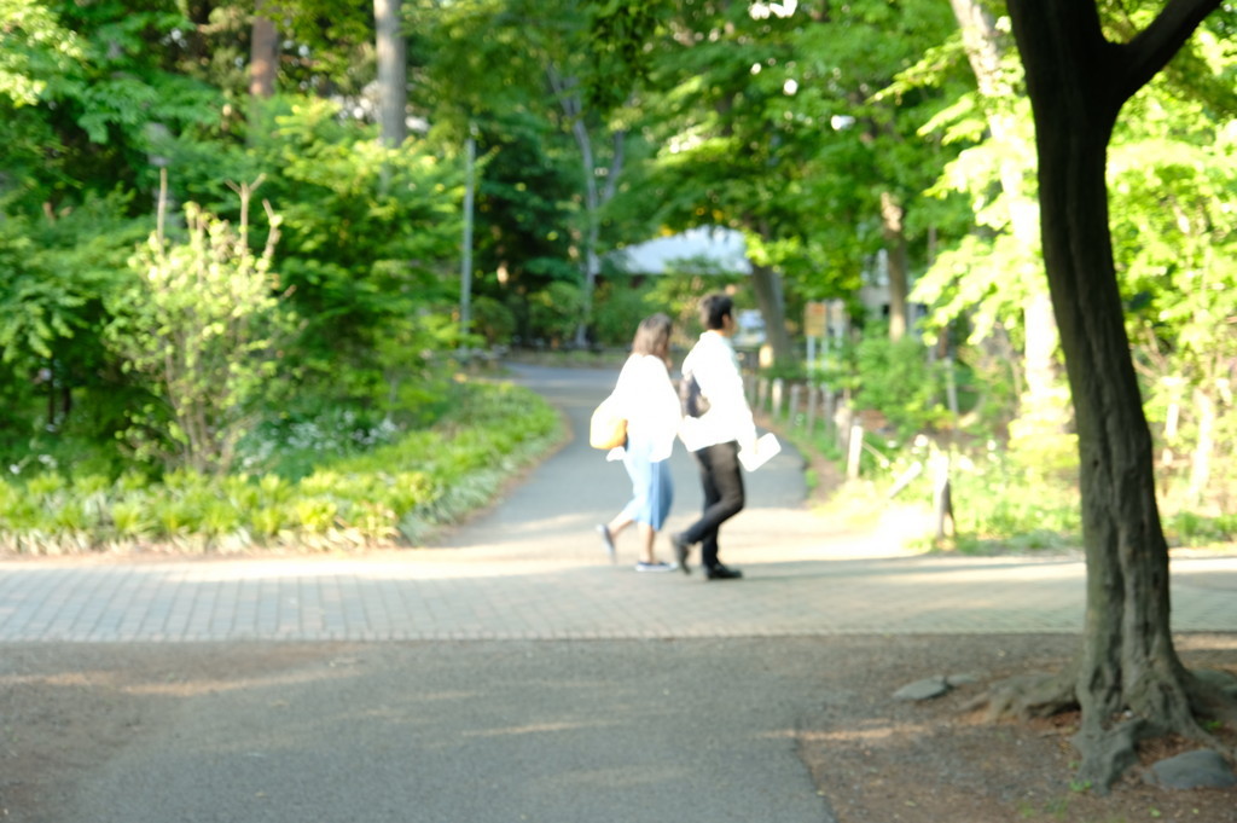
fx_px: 1888
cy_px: 412
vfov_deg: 24.6
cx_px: 618
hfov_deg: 36.3
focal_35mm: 55
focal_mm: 36.5
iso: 200
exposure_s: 1/60
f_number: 2.8
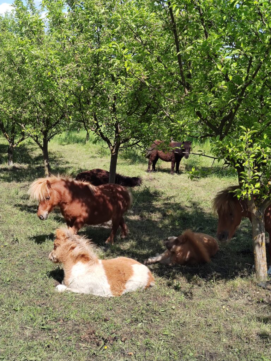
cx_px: 136
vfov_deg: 45.8
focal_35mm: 41
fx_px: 428
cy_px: 180
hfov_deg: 35.1
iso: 101
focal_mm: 8.16
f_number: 2
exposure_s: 1/1263
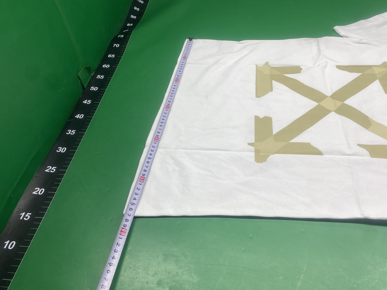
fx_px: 291
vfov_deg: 53.1
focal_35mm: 26
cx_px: 194
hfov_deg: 67.3
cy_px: 145
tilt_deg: -47.4
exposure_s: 1/100
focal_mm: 4.25
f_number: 1.8
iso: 32
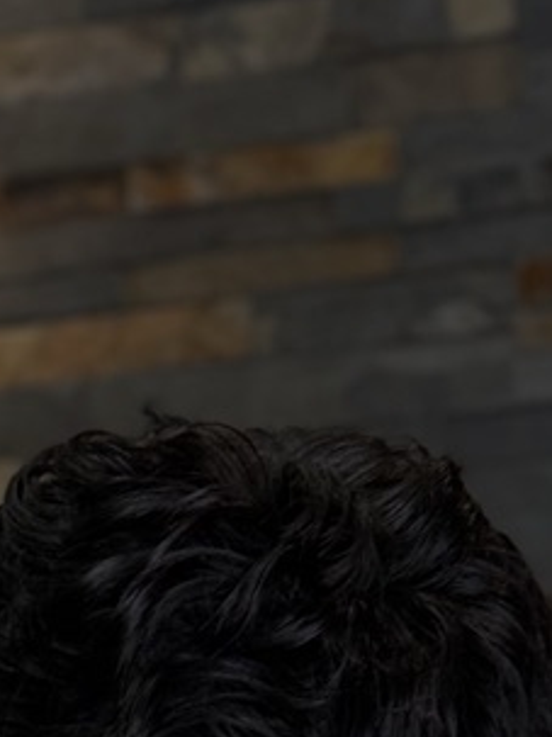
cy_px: 1214
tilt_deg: -0.3
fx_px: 4723
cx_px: 32
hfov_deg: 6.7
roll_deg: +1.2
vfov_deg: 8.6
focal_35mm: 222
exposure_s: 1/250
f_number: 1.78
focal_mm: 6.76
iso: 80
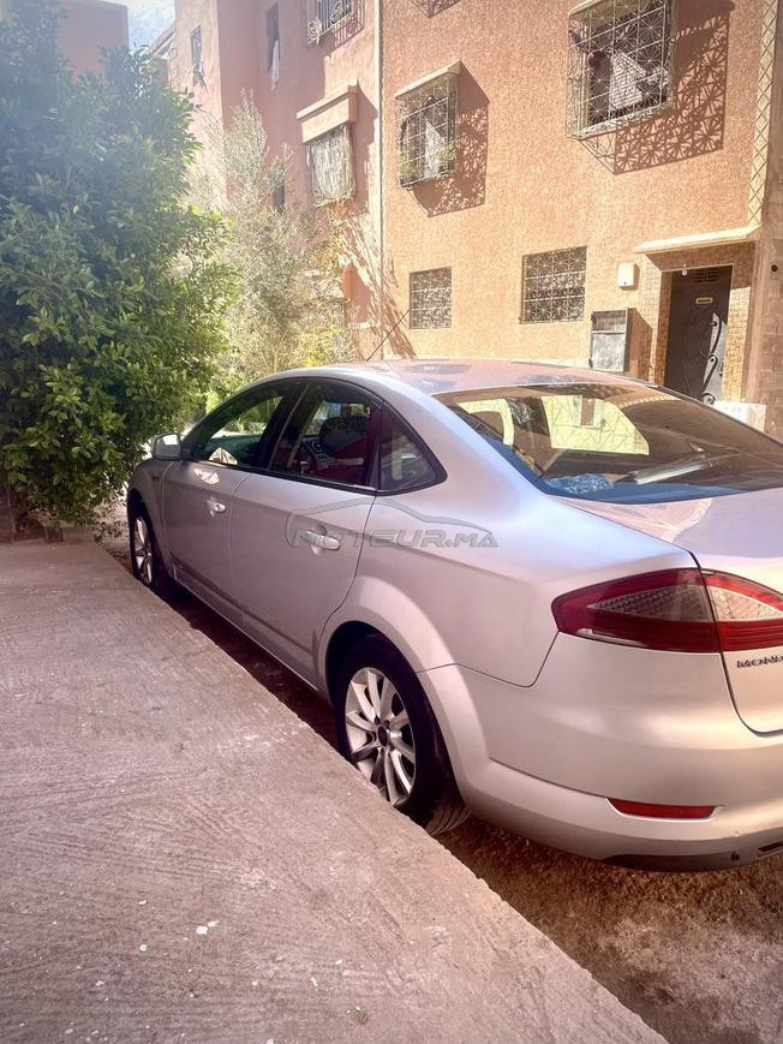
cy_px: 522
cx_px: 392
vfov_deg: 67.3
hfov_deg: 53.1
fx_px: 784
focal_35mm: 26
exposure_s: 1/849
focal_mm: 4.2
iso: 32
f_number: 1.6
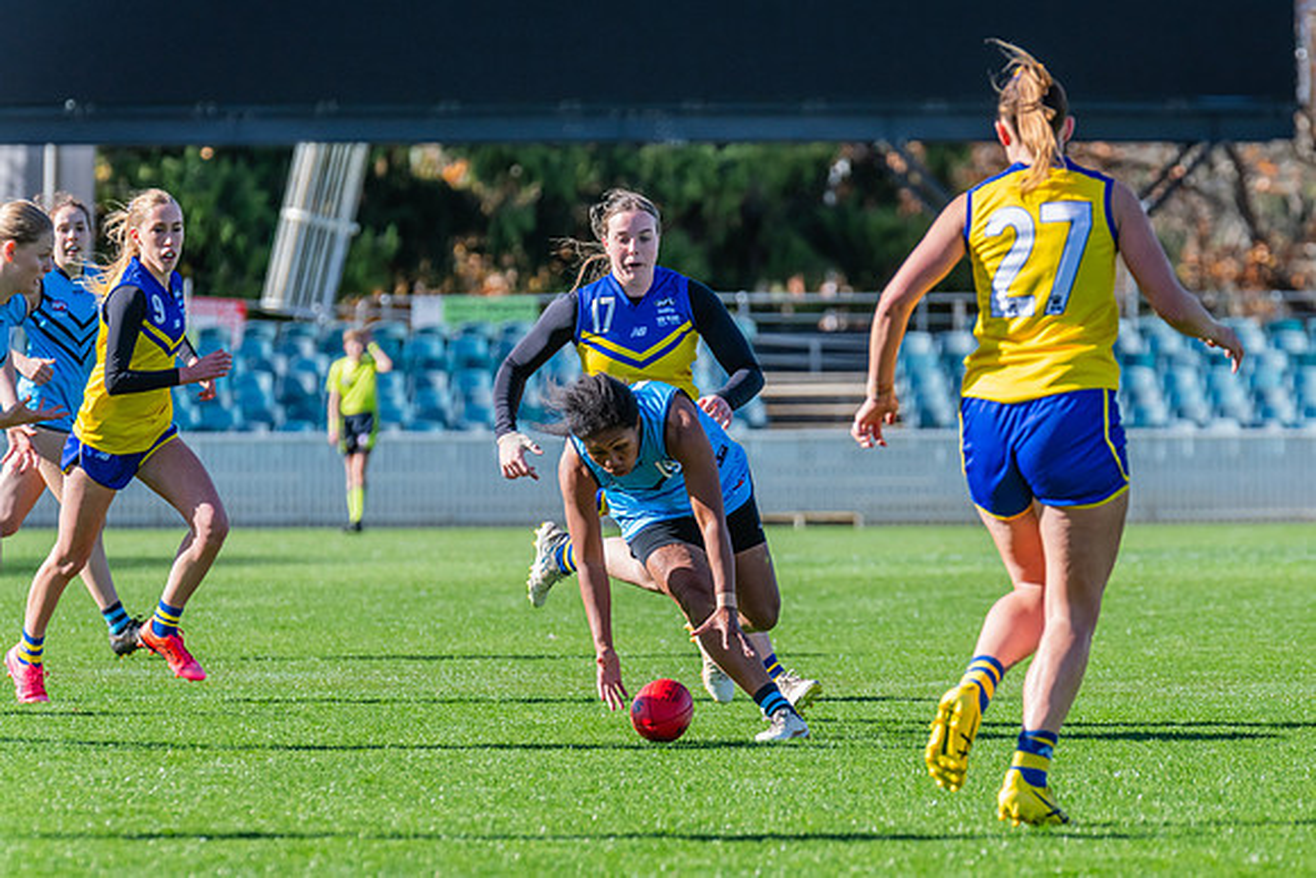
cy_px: 479
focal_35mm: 375
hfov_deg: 5.5
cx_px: 745
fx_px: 13708
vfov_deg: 3.7
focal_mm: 330
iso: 800
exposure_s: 1/1250
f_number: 8
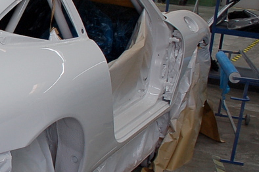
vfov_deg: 17.5
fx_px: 561
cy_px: 80
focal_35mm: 78
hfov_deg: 23.3
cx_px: -68
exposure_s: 1/80
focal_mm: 20
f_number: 4.5
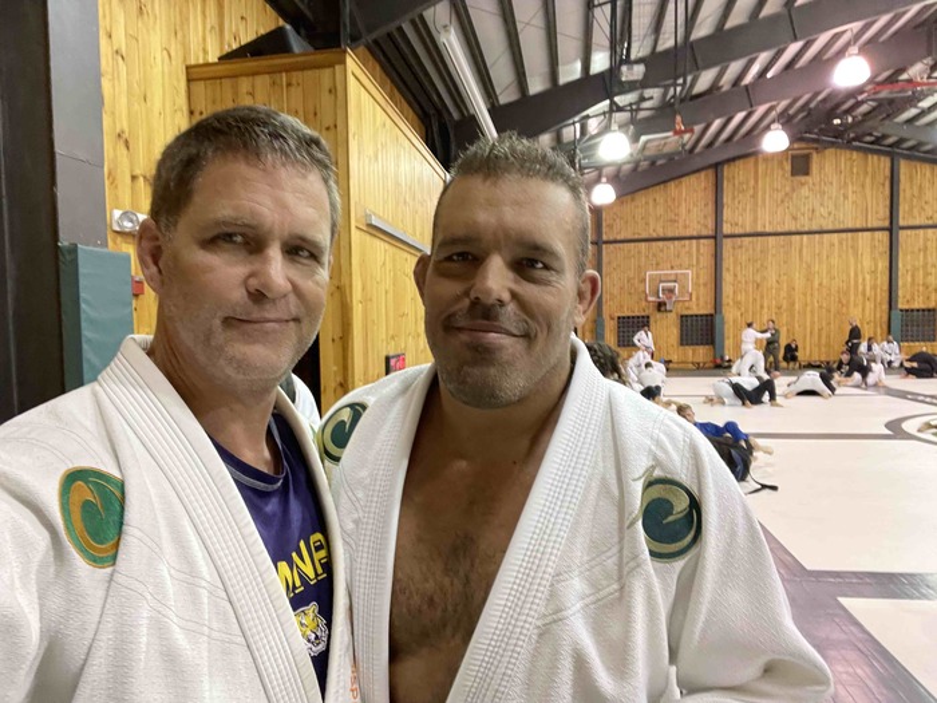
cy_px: 352
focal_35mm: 23
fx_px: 623
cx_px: 468
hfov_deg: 73.9
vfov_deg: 58.9
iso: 400
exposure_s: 1/40
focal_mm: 2.71
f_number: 2.2
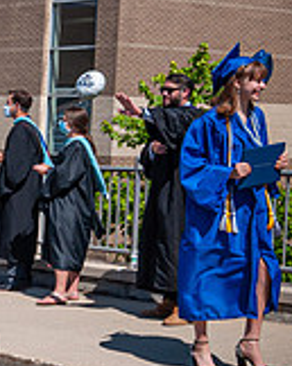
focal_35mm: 106
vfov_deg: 18.1
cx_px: -215
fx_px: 1148
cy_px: 174
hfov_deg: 13.2
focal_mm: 19
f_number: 10
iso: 200
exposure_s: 1/400
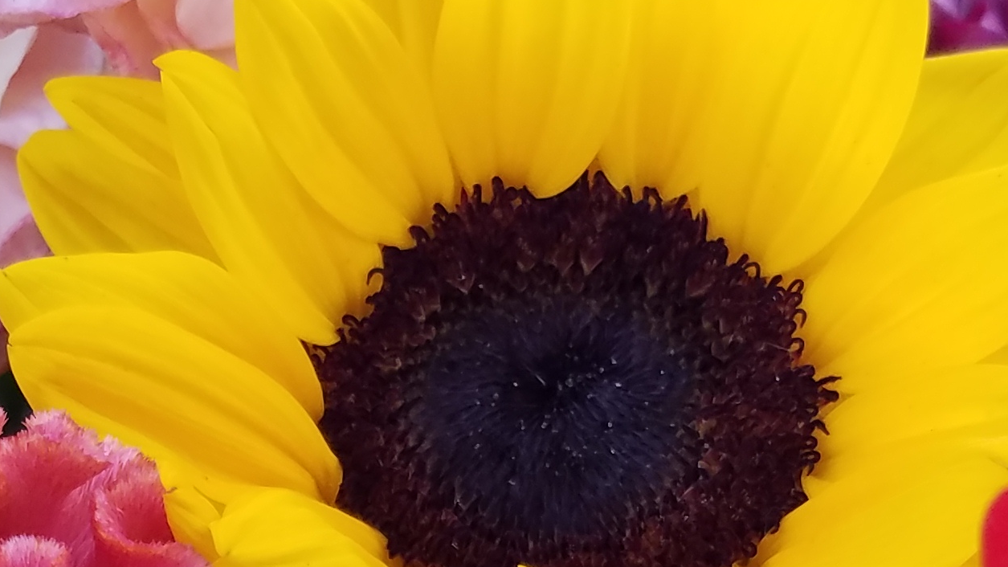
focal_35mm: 91
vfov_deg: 12.7
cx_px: 414
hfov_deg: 23.4
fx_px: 2432
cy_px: 833
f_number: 1.7
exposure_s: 1/120
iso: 80
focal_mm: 4.2
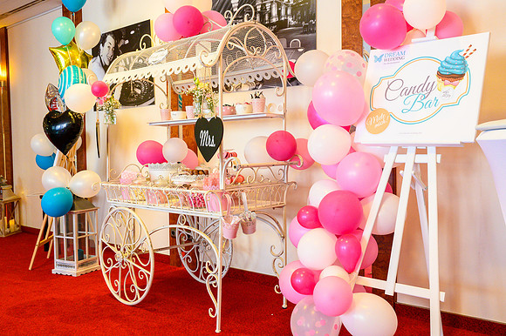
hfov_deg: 53.2
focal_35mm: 36
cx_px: 253
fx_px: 506
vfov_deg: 36.8
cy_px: 168
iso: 3200
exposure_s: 1/50
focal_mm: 36
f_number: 7.1
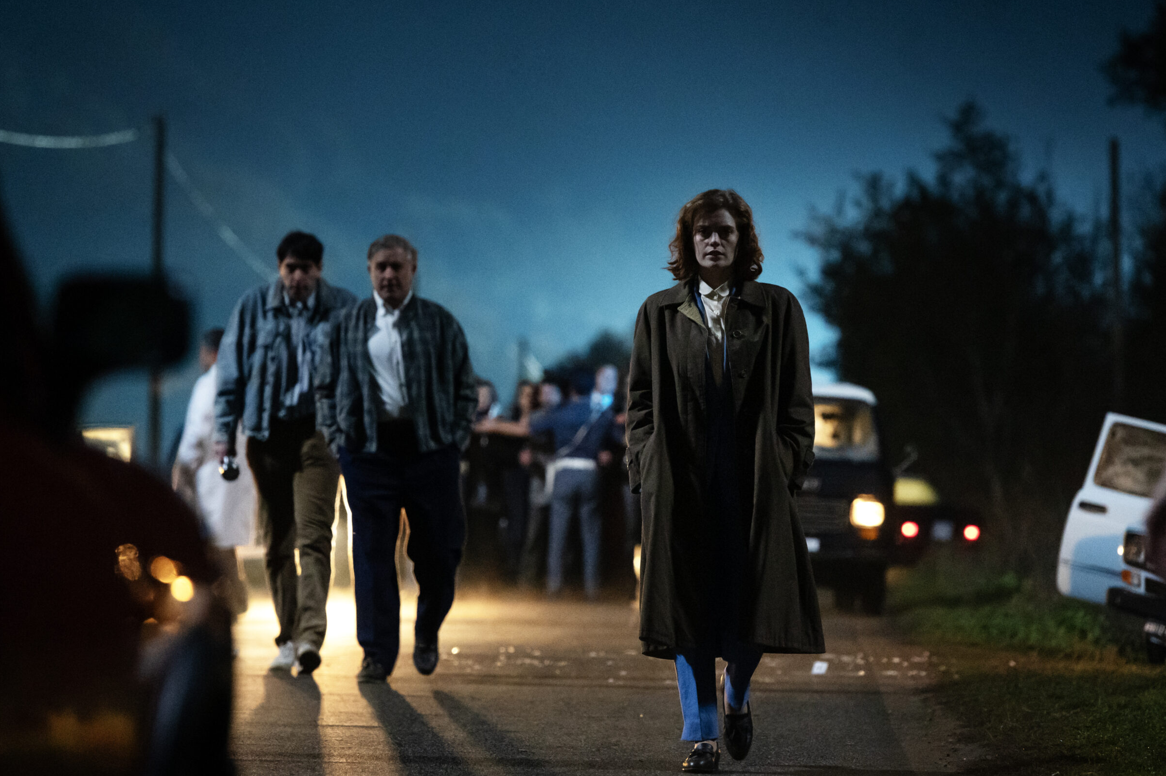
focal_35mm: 187
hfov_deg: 11.0
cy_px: 372
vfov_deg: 7.3
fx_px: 6052
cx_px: 614
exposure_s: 1/100
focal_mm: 175
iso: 25600
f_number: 4
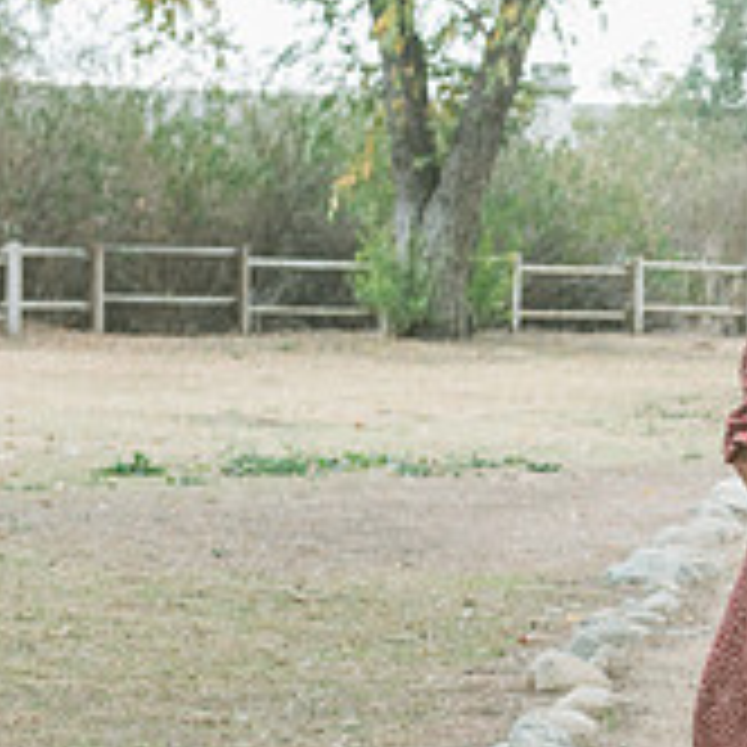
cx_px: 1012
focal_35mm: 154
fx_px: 3760
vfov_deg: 11.3
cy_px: 520
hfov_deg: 11.0
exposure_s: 1/125
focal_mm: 52
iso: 500
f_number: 5
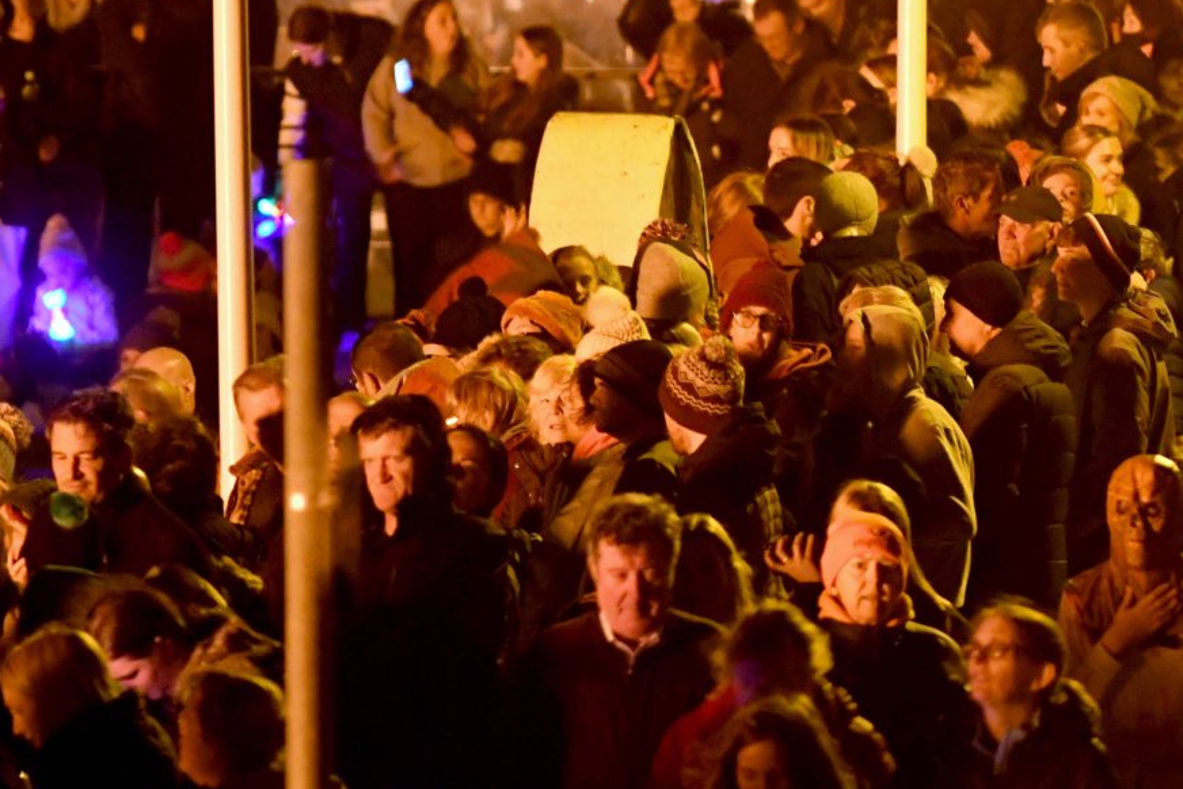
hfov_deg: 3.1
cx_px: 891
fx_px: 21990
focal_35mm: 669
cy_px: 345
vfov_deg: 2.1
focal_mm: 190
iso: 3200
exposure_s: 1/25
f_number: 2.8
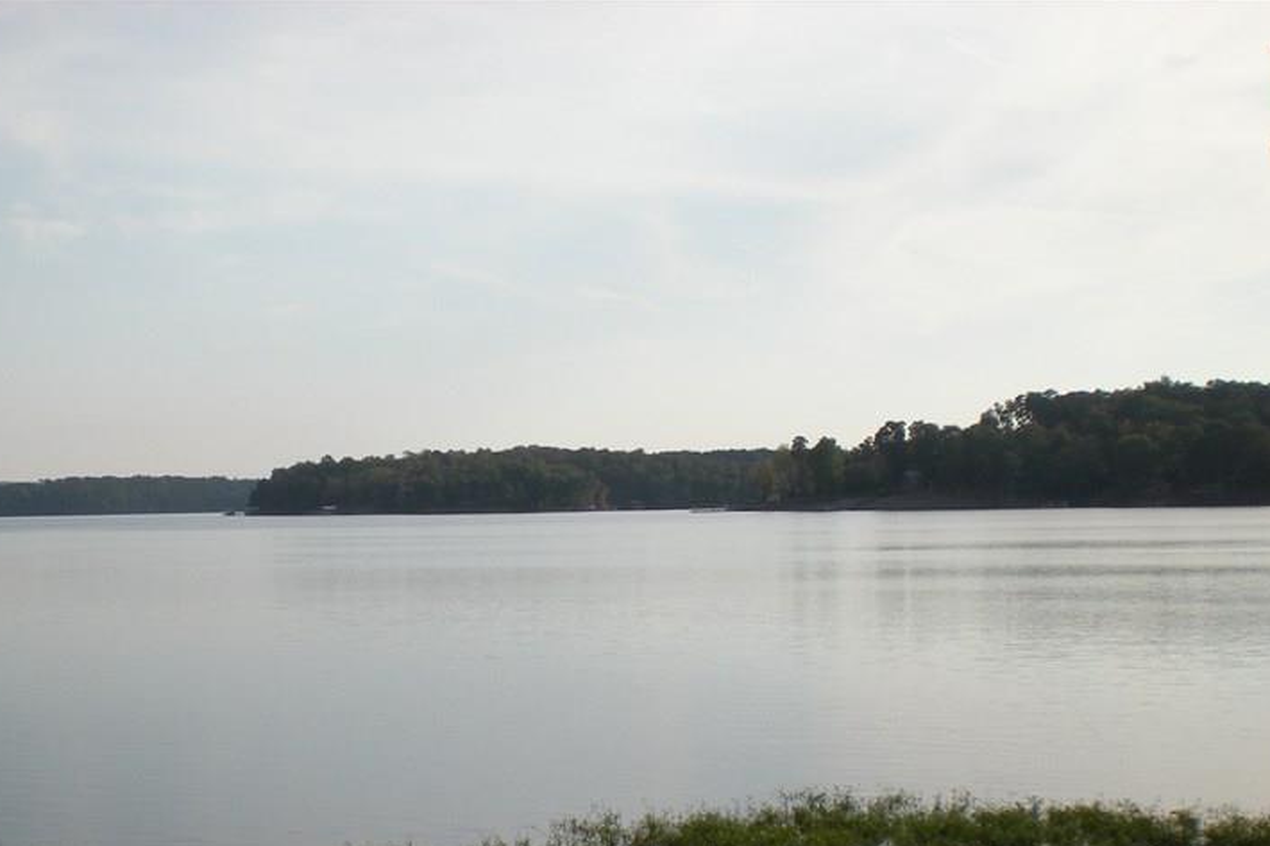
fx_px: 2010
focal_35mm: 57
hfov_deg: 34.9
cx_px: 488
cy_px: 683
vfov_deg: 23.4
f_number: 4.6
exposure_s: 1/716
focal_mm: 6.3
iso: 89
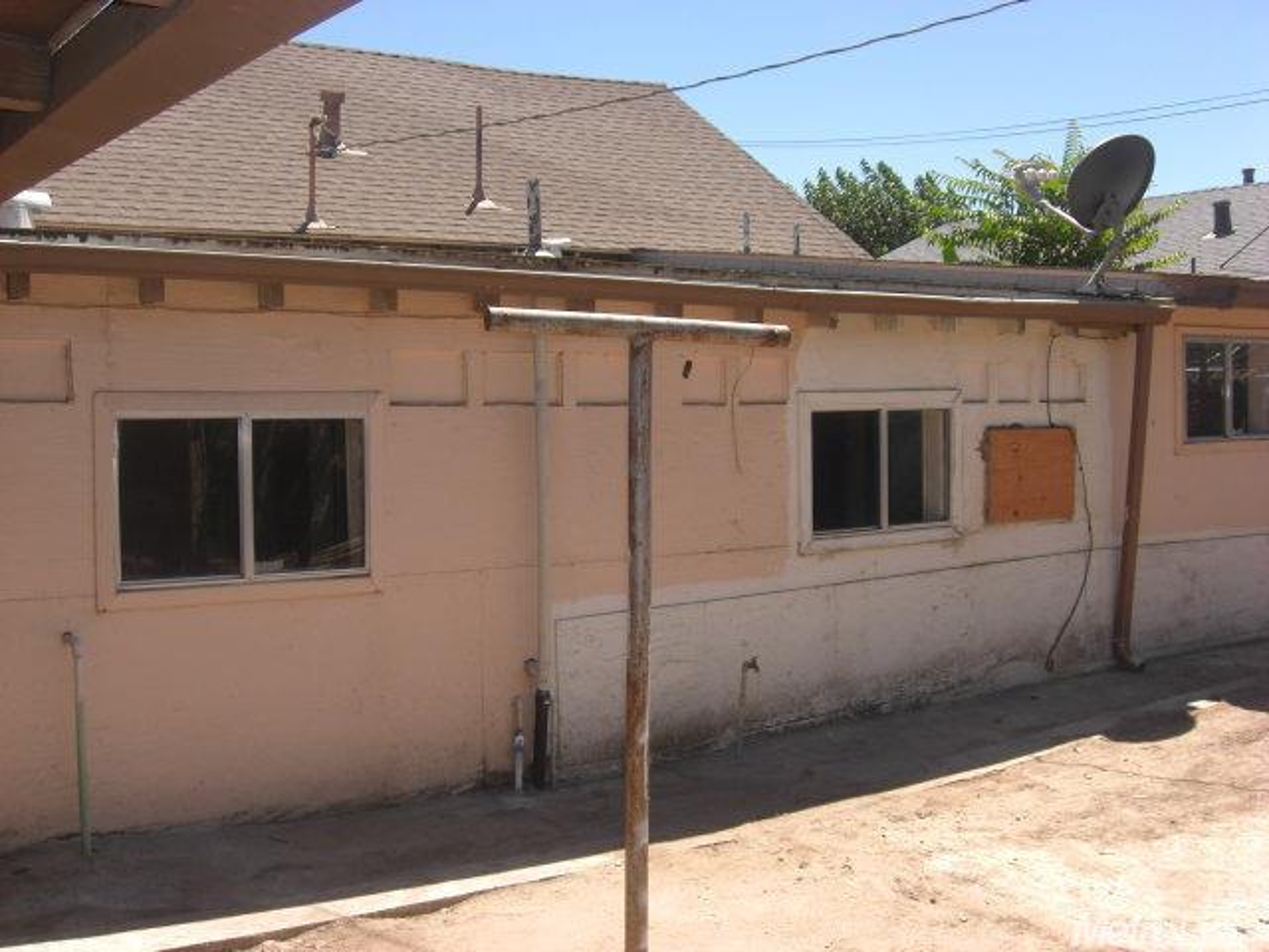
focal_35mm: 38
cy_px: 476
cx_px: 634
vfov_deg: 37.7
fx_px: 1393
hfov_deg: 49.0
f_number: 4
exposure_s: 1/500
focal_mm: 7.9
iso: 80
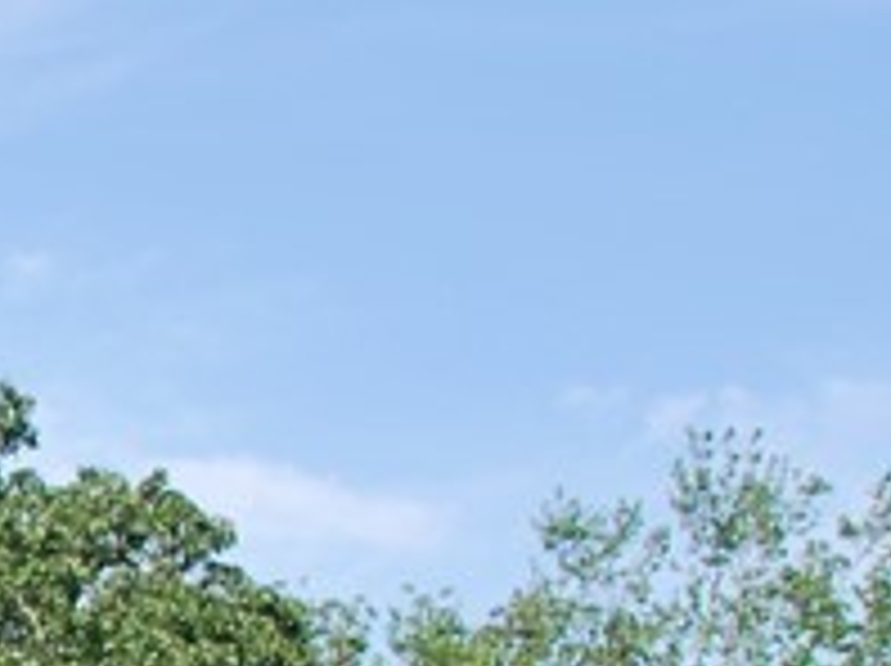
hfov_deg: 10.6
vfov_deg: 8.5
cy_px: 540
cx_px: -763
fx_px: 4473
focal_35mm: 174
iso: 100
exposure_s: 1/200
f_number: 7.1
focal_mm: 22
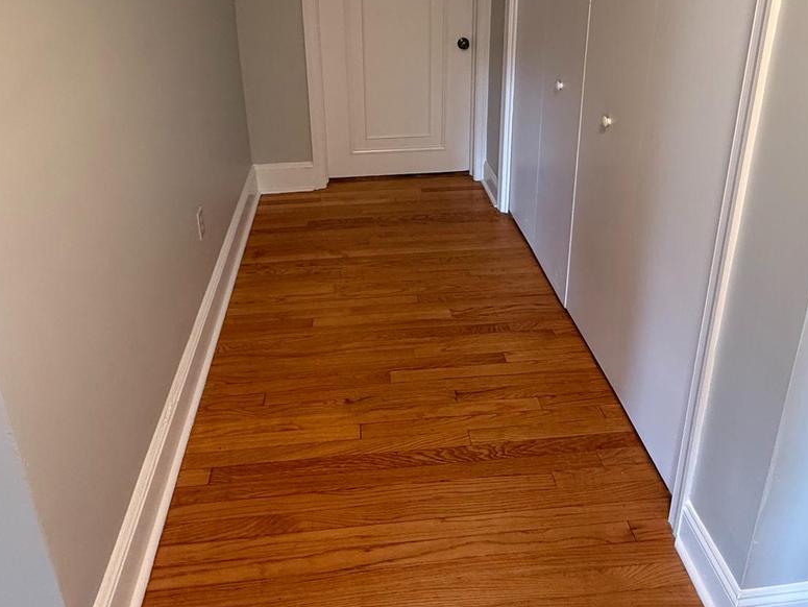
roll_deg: +1.0
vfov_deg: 49.9
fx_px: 607
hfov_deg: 67.3
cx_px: 405
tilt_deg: -18.3
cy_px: 120
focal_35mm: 26
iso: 320
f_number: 2.2
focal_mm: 2.22
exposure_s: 1/60
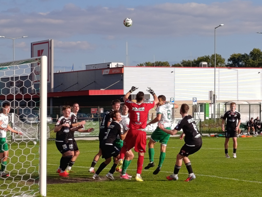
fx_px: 697
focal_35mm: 92
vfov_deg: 16.1
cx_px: 131
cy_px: 98
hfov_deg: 21.3
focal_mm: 6.11
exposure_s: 1/723
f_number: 1.65
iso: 51
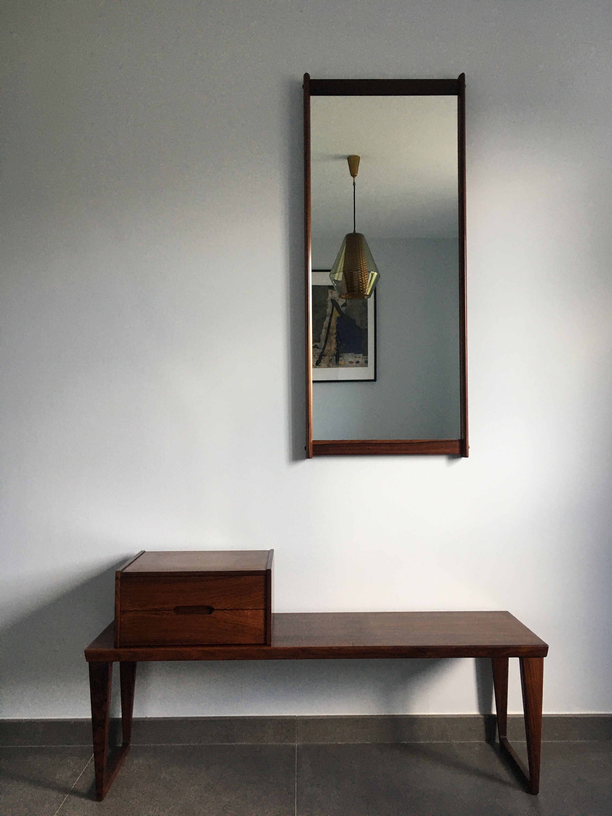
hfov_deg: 48.2
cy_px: 408
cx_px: 306
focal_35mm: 29
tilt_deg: +2.2
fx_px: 684
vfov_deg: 61.7
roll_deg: +0.9
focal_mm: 4.15
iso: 64
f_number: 2.2
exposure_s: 1/33
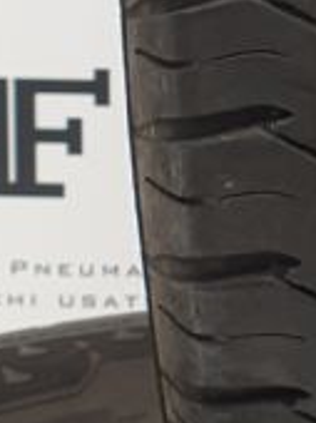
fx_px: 2428
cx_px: 678
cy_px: 139
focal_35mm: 199
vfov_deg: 9.9
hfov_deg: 7.1
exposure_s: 1/50
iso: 64
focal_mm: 4.3
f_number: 2.4
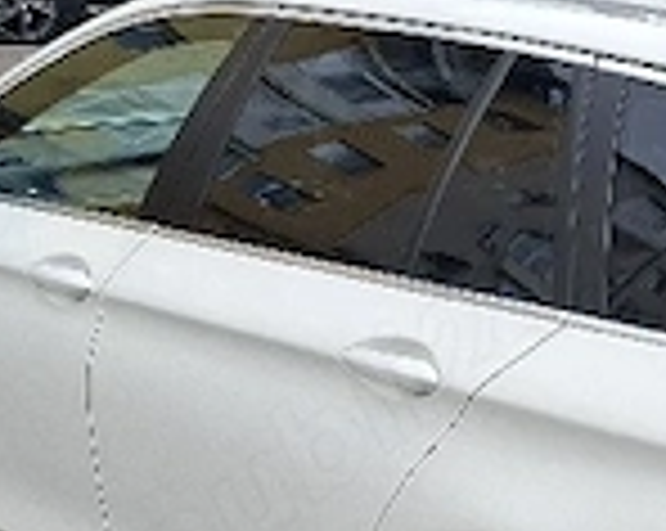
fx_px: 1791
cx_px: 603
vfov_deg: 16.8
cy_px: 400
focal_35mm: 91
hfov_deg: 20.6
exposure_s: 1/385
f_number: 1.8
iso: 50
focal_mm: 5.54
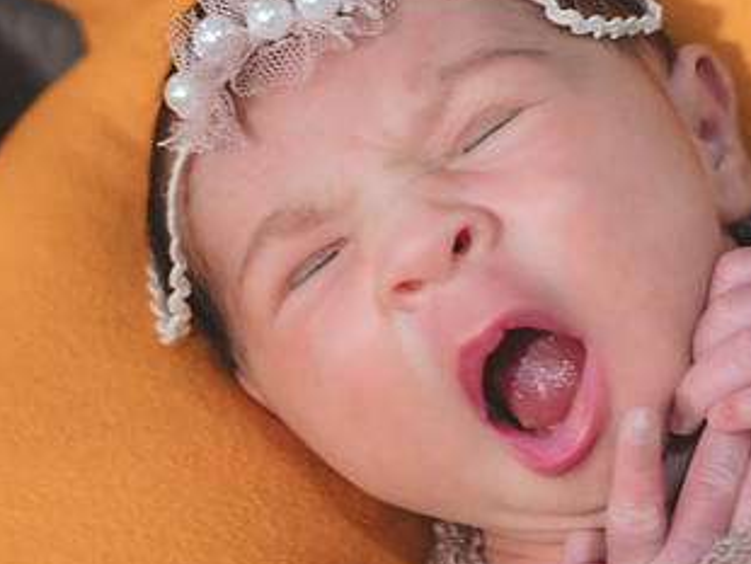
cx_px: 407
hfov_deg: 18.5
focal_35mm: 106
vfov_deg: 14.0
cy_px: 177
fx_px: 2301
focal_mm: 58
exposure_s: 1/80
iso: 5000
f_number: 5
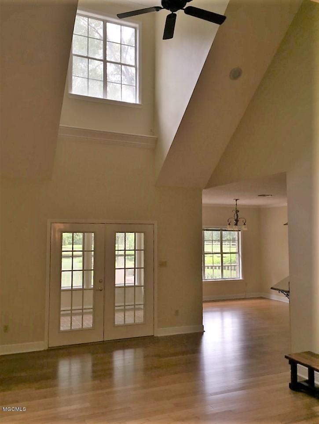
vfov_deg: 61.6
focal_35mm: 29
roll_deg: +2.4
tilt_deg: +2.8
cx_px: 160
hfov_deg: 48.3
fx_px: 356
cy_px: 212
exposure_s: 1/101
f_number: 2.2
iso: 32
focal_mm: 4.15
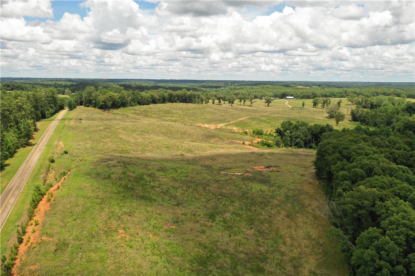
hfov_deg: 65.5
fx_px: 323
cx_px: 208
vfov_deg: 46.4
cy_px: 138
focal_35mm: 28
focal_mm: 10.26
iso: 100
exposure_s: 1/500
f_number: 5.6
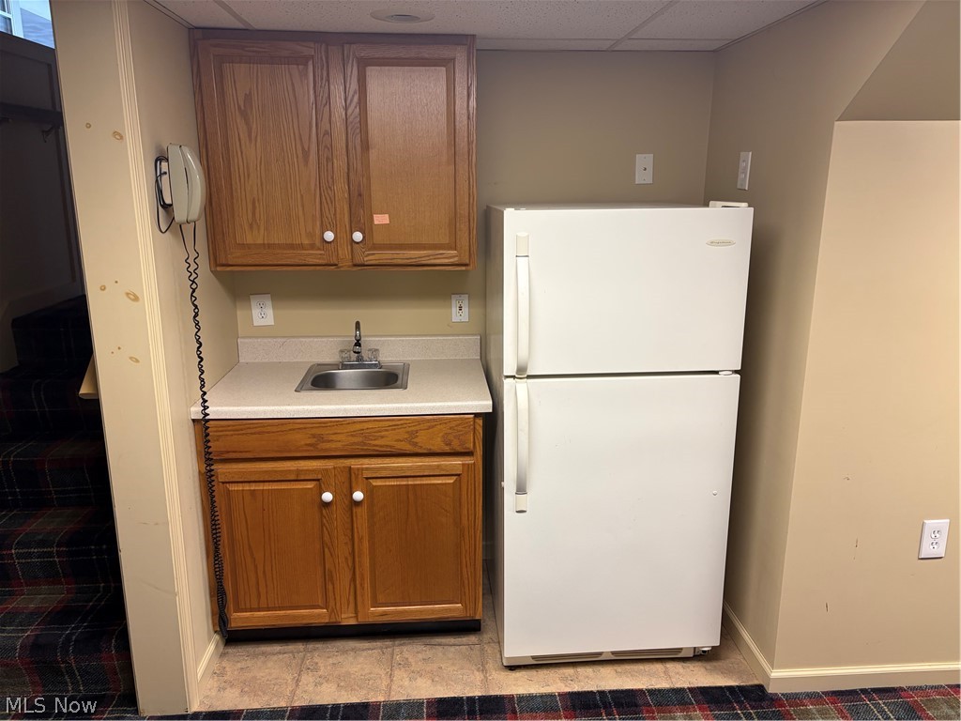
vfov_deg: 53.1
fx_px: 722
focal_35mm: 26
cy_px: 360
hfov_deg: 67.3
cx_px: 480
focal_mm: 5.96
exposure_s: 1/60
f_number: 1.6
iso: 125
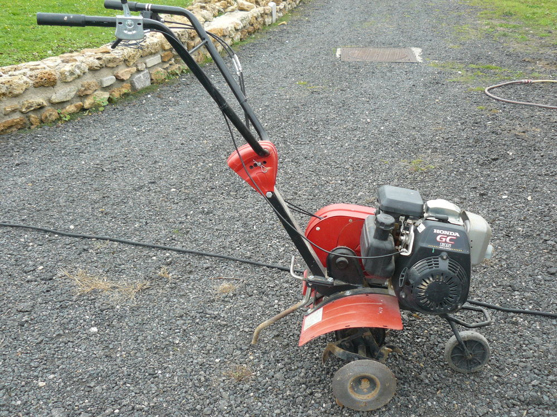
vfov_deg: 34.3
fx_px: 676
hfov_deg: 44.8
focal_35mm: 42
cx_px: 278
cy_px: 208
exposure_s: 1/80
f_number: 2.8
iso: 100
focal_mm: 7
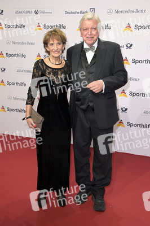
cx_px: 75
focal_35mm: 44
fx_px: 275
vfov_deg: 44.5
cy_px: 113
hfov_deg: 30.5
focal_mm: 44
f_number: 6.3
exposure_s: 1/200
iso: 640
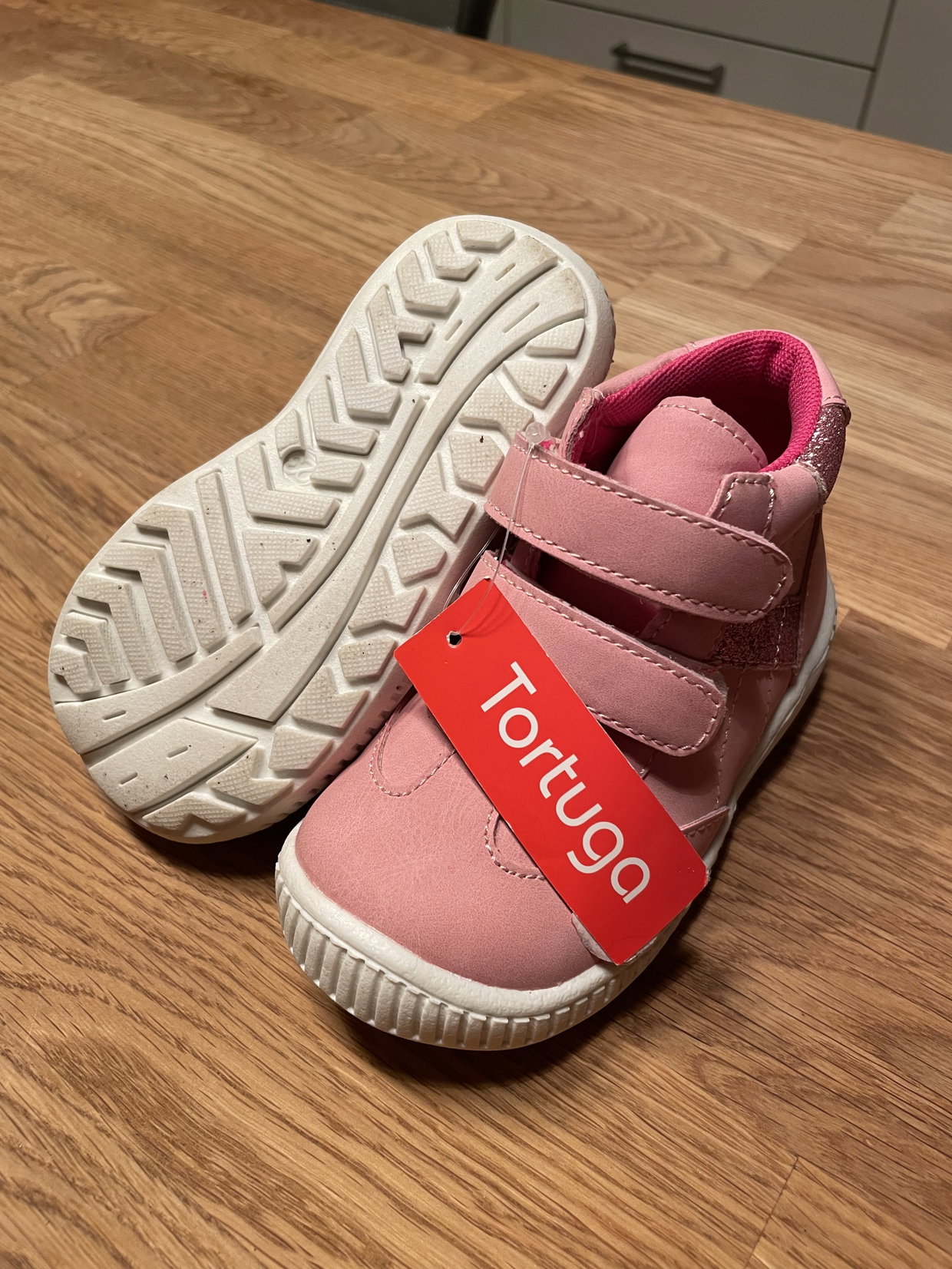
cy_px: 634
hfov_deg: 53.1
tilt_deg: -47.1
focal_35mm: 26
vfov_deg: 67.3
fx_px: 953
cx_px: 476
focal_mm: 4.2
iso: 100
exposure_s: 1/50
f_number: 1.6
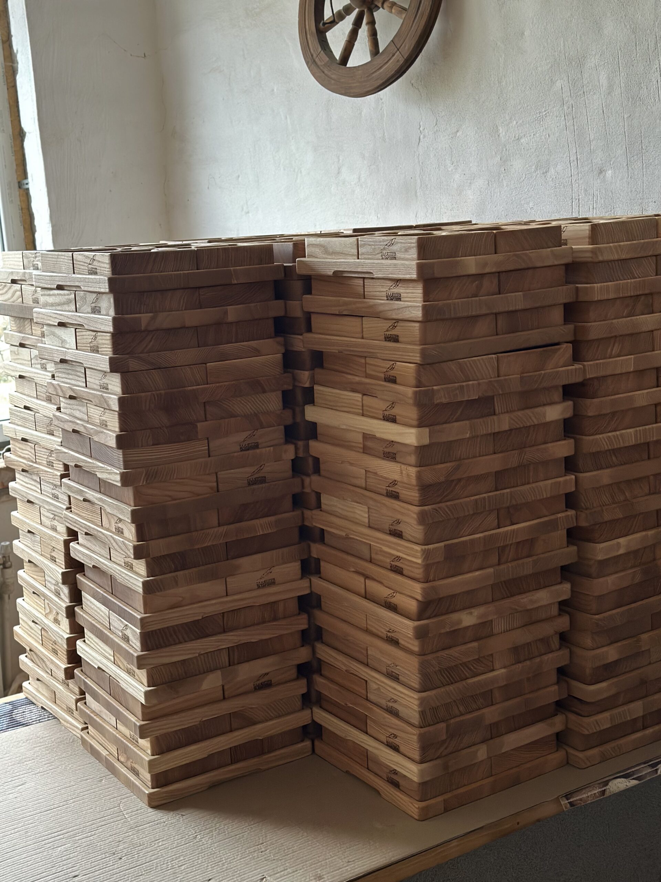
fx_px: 1222
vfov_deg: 39.7
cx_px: 330
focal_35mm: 48
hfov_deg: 30.3
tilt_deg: -10.1
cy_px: 441
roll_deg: +4.4
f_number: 1.78
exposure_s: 1/60
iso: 320
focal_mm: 6.86
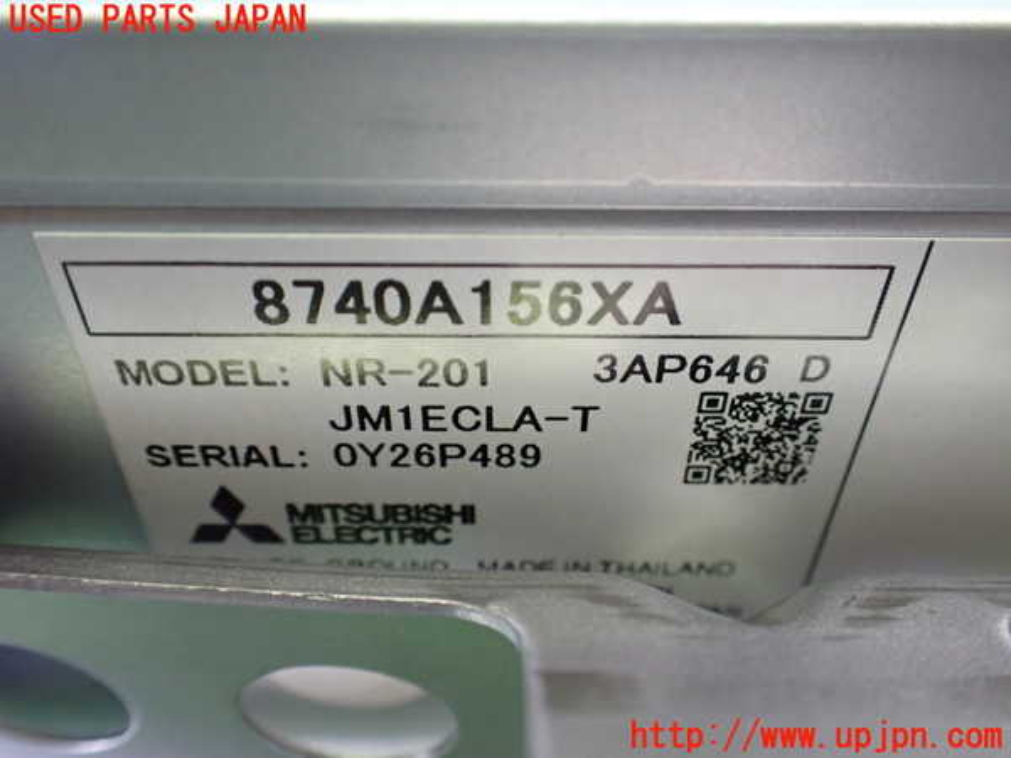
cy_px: 379
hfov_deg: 60.0
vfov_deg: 46.8
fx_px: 876
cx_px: 506
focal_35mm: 30
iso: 800
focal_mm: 5.4
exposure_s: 1/30
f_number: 2.3
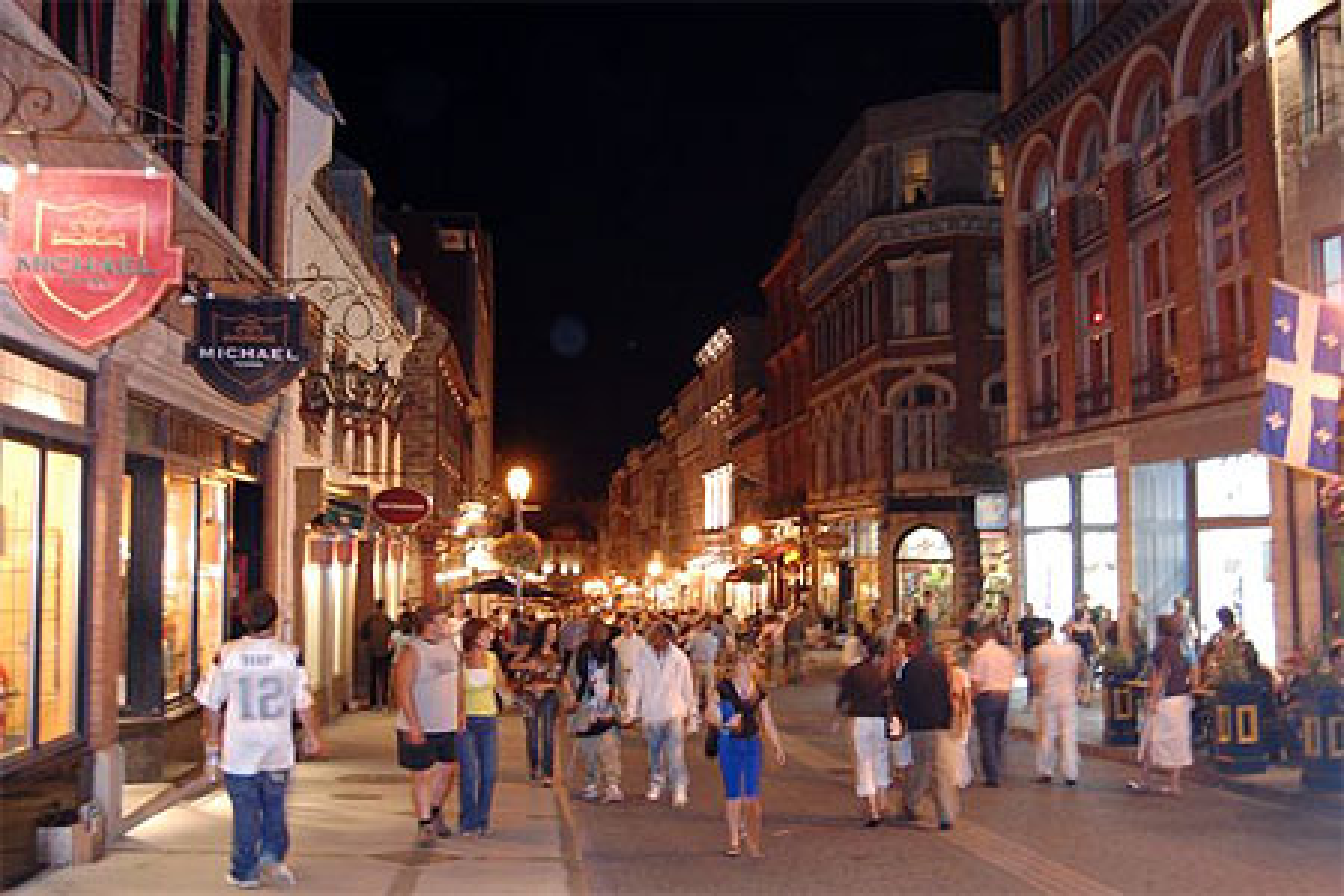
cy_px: 448
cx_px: 672
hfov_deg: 49.6
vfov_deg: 34.2
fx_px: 1456
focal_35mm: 39
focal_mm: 26
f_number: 4
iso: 800
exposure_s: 1/4
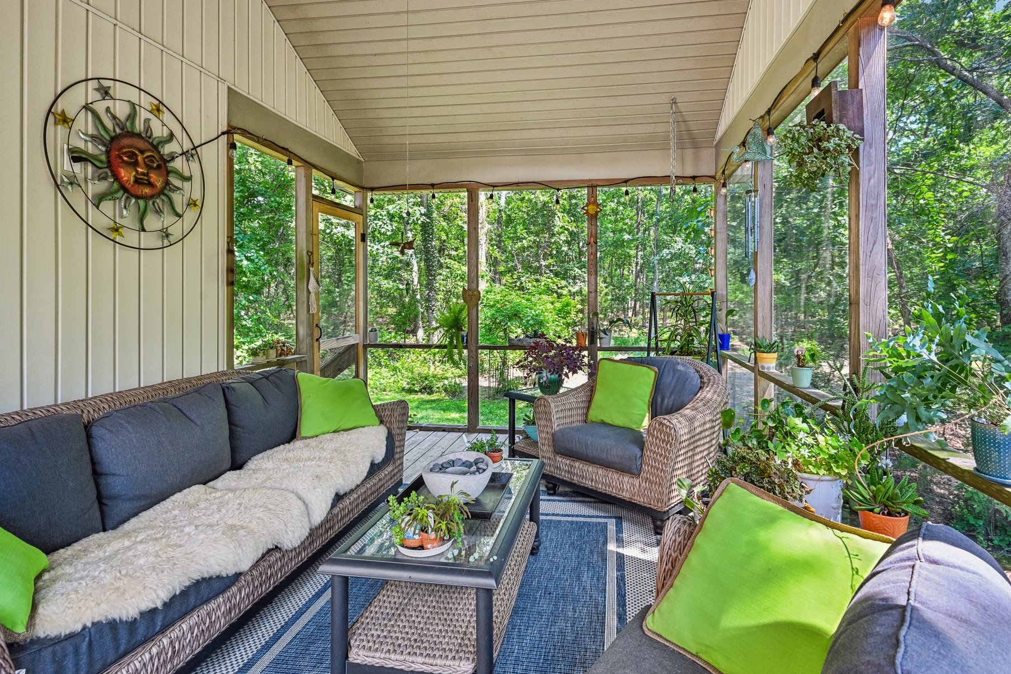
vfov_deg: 68.5
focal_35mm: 18
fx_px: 493
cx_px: 542
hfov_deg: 91.3
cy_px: 300
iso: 800
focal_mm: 15.5
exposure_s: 1/60
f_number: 8
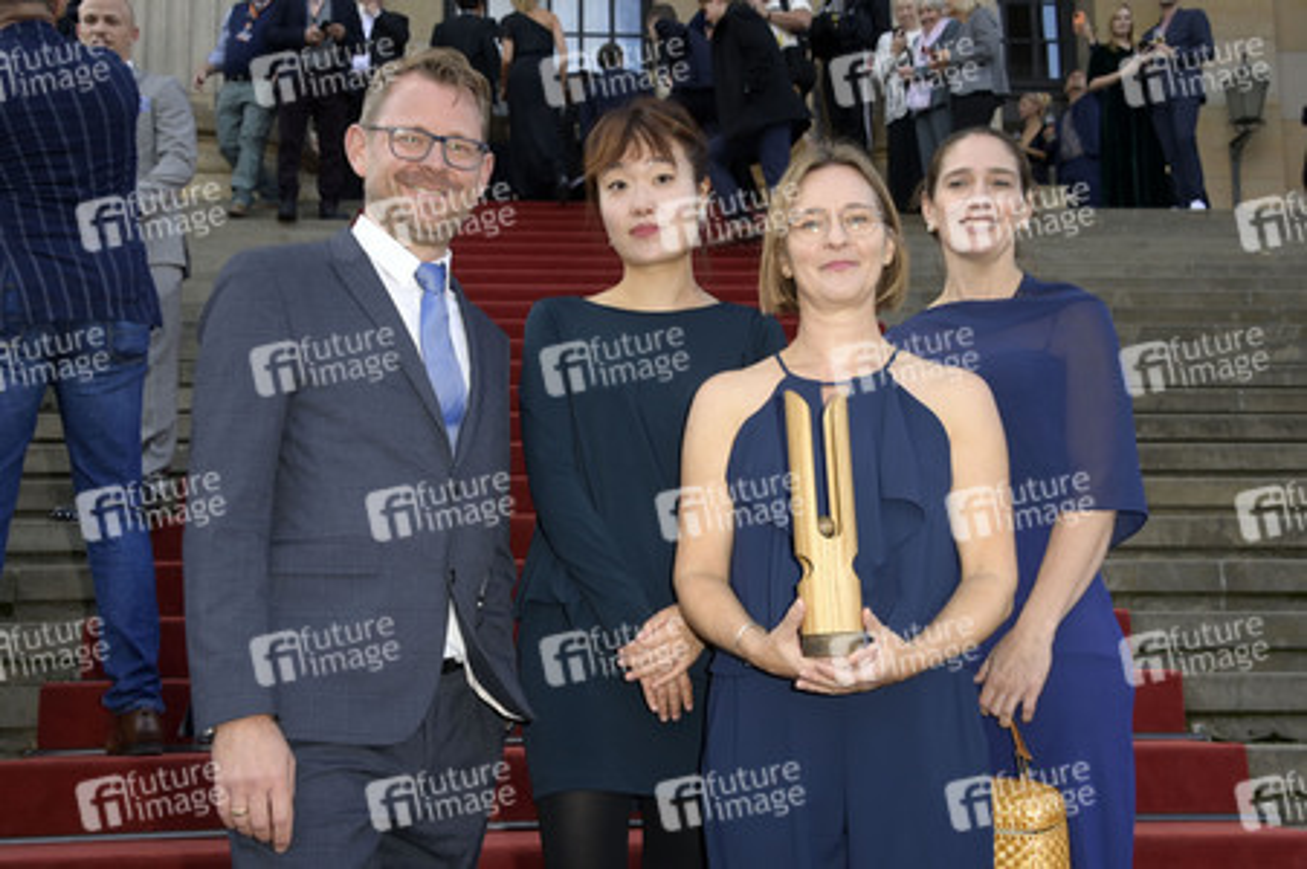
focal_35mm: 42
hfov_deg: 46.4
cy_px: 434
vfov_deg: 31.8
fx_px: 1524
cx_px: 654
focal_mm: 42
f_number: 7.1
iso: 400
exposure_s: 1/200
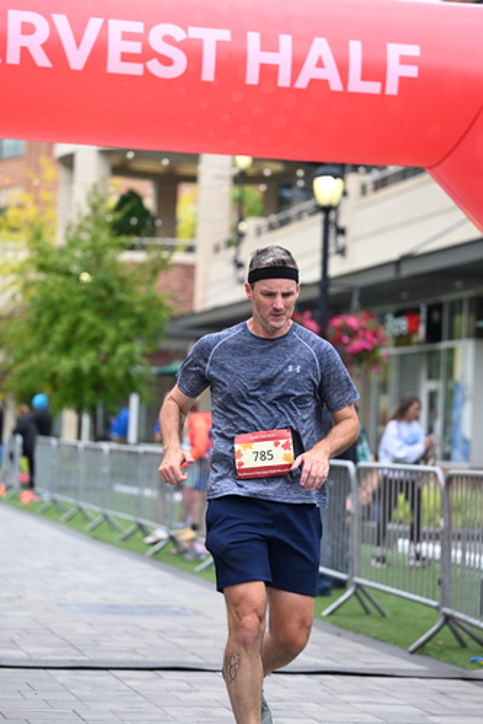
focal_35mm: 97
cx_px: 260
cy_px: 357
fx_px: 1951
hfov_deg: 14.1
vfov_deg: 21.0
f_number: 2.8
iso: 640
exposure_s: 1/2000
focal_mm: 88
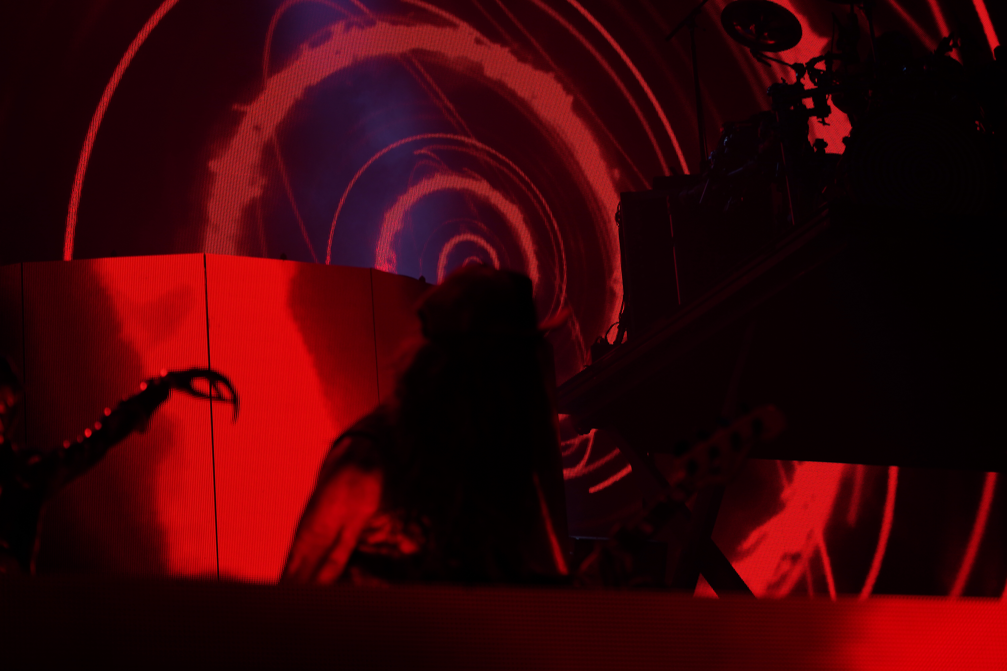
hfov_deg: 19.5
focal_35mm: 105
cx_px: 504
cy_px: 336
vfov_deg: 13.0
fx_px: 2937
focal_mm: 105
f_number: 4.5
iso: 100
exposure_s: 1/160
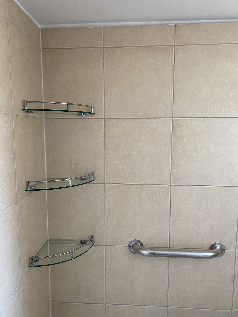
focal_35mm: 26
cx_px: 119
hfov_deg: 53.1
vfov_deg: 67.3
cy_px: 158
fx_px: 238
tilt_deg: -7.7
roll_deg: +0.8
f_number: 1.8
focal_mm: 4.25
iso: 160
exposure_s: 1/60
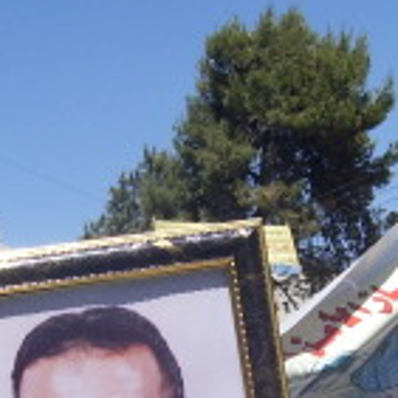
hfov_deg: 13.4
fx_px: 1691
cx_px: 192
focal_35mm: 130
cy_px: 370
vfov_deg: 13.3
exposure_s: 1/750
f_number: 4.8
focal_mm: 6
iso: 80
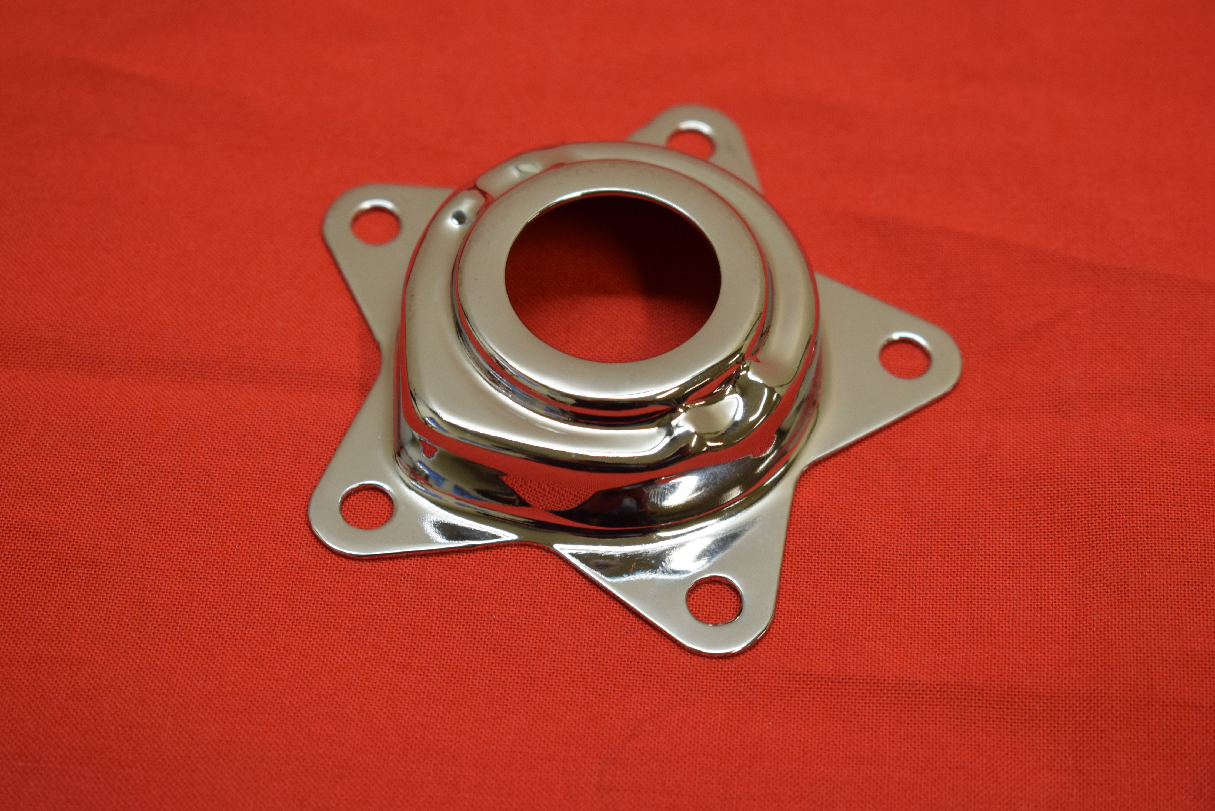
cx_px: 608
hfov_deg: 24.6
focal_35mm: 82
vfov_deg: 16.6
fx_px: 2785
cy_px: 406
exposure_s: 1/60
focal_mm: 55
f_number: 5.6
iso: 800
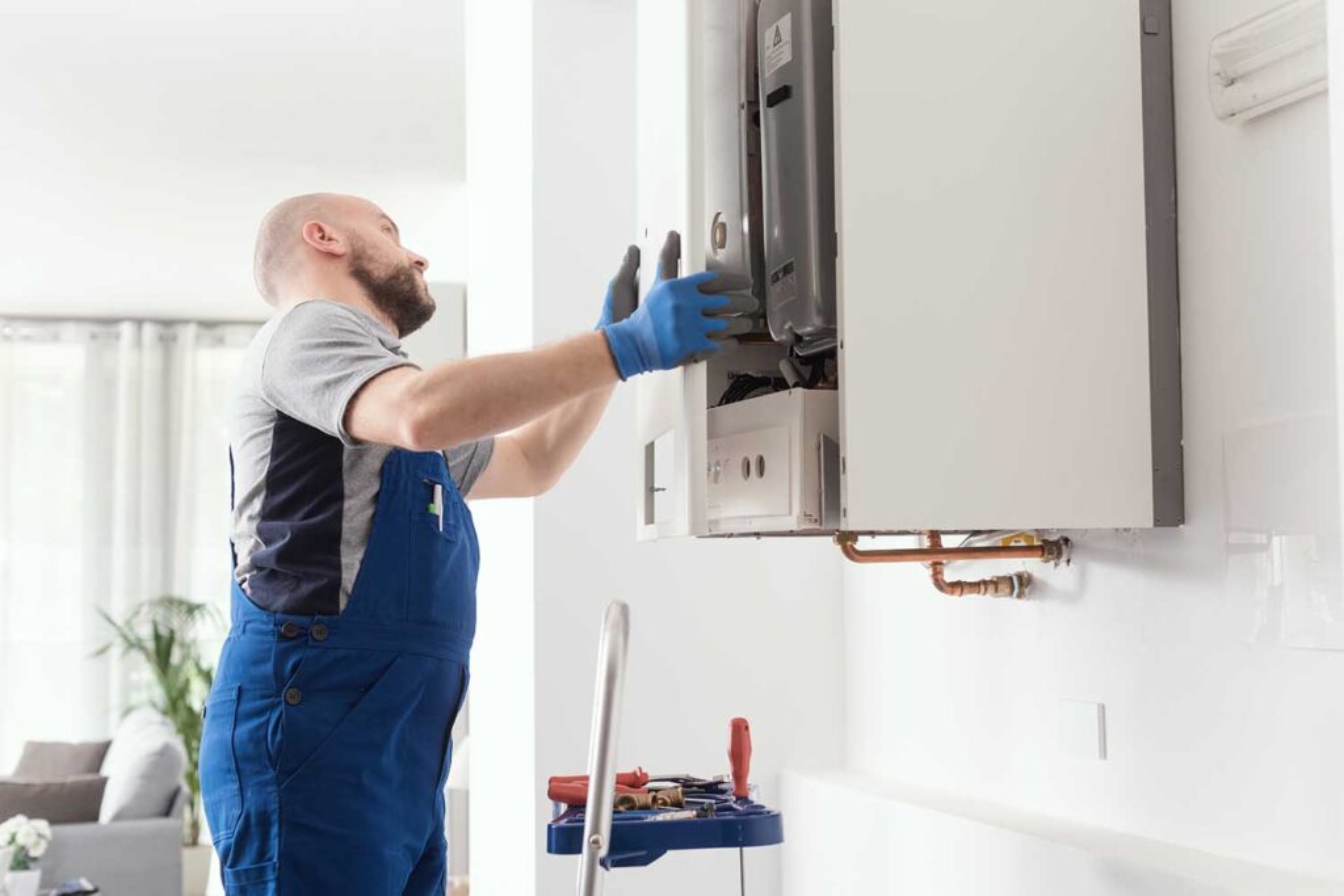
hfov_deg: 39.6
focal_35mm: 50
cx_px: 672
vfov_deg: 27.0
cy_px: 448
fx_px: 1867
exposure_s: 1/40
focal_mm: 50
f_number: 3.5
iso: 200
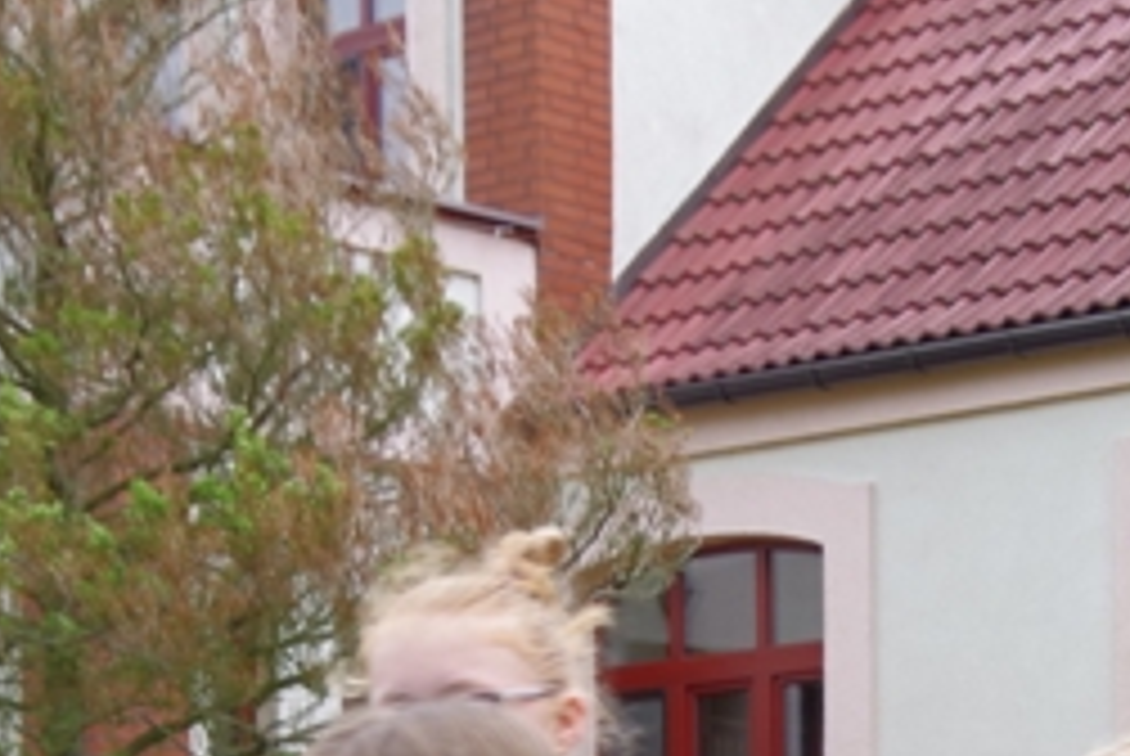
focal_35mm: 110
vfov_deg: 11.7
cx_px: 1144
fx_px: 3457
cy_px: 1289
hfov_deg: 18.1
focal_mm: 18
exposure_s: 1/100
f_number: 5.6
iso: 100
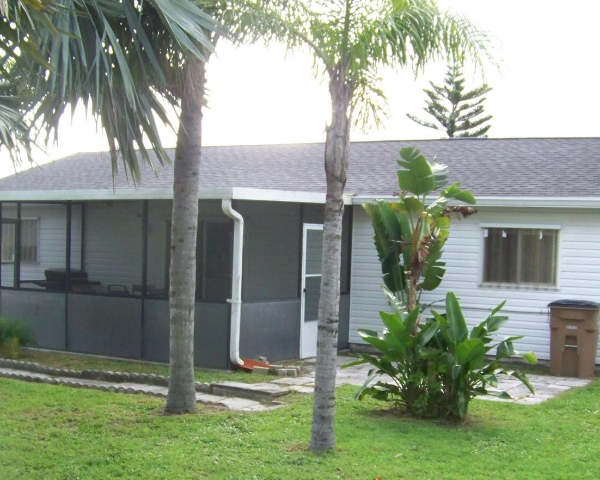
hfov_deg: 36.6
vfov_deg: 29.5
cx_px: 313
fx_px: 906
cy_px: 313
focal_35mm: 51
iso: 250
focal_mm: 5.85
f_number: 2.8
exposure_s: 1/500
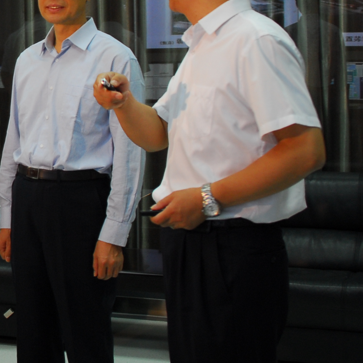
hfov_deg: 15.7
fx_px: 1234
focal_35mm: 104
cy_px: 75
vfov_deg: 16.6
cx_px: -144
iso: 360
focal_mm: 28
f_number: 3.5
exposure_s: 1/30
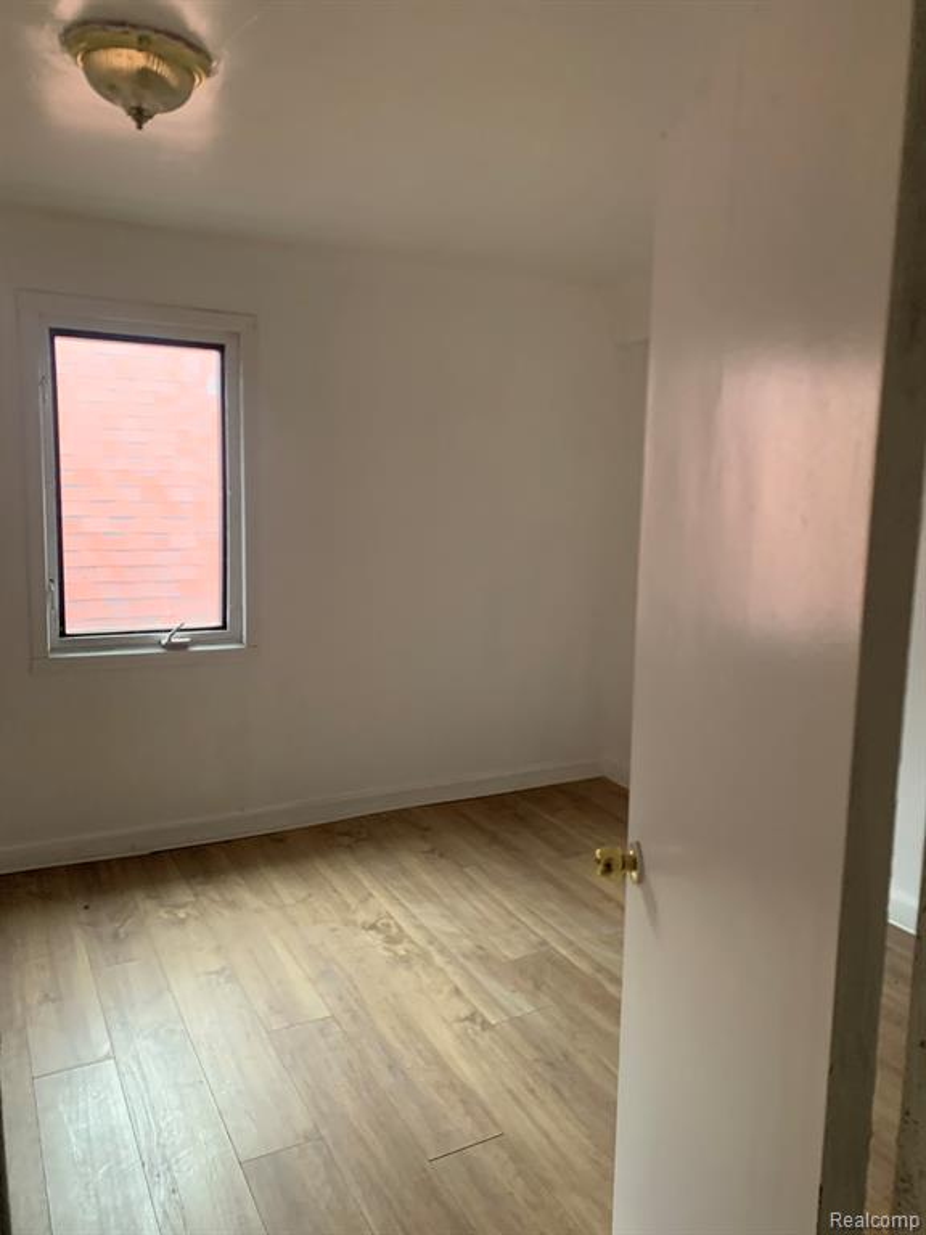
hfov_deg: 53.1
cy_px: 618
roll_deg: -0.9
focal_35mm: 26
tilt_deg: -9.5
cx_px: 463
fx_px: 927
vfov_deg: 67.3
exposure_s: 1/60
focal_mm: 4.25
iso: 320
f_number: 1.8
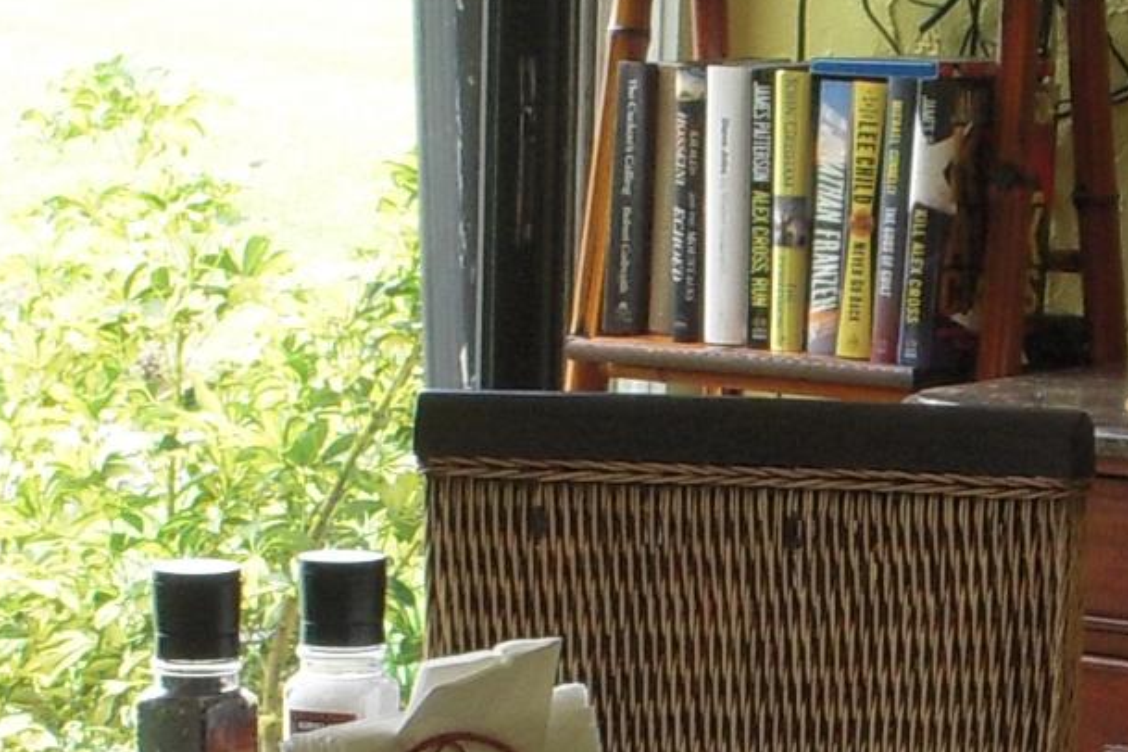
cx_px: 881
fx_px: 5420
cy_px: 654
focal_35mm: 173
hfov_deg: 11.8
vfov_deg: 7.9
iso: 100
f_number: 3.3
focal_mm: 6.3
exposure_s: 1/40
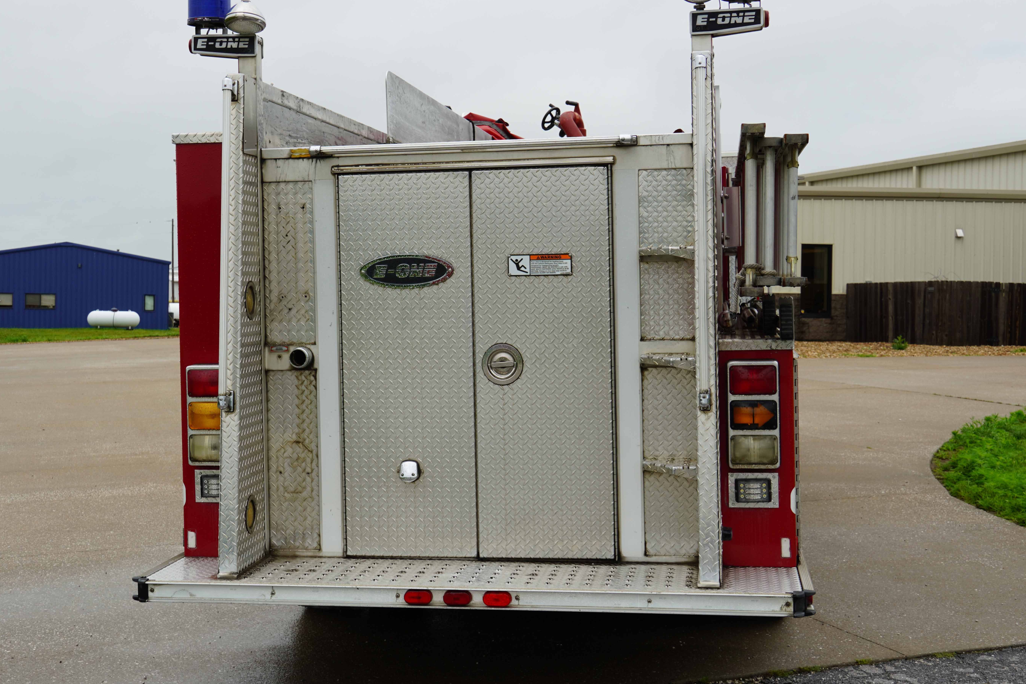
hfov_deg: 38.5
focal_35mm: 52
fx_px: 1469
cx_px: 470
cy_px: 315
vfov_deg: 26.2
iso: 100
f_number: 8
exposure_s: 1/100
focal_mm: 31
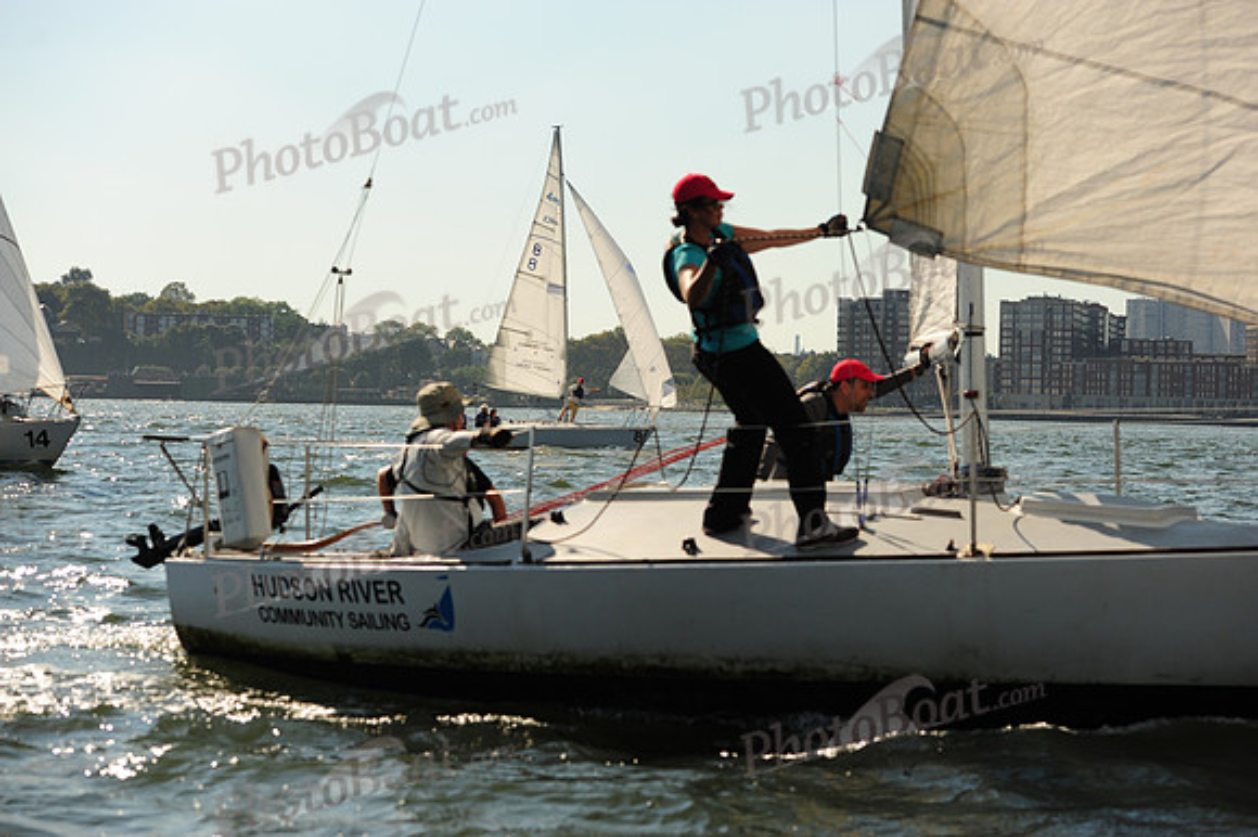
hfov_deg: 28.9
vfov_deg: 19.4
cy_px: 418
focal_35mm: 70
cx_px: 629
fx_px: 2445
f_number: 4.5
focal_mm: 70
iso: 320
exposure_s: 1/1250
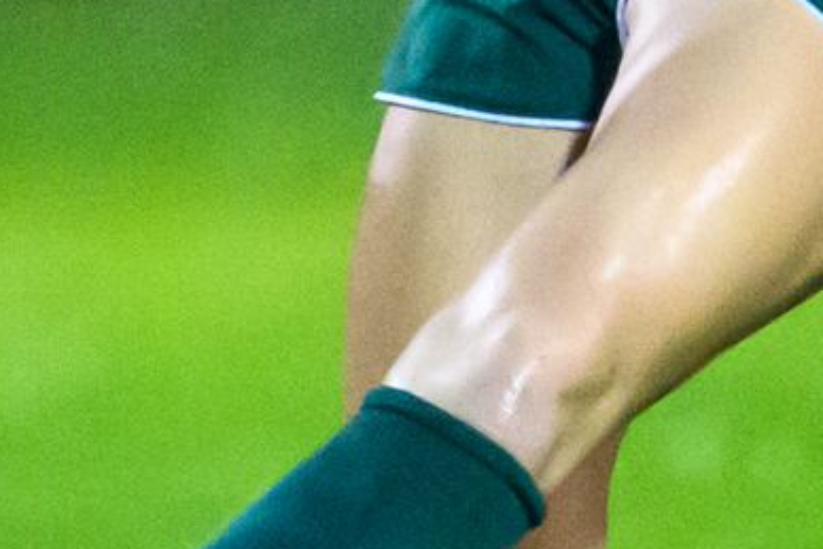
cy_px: -56
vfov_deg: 0.3
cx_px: 811
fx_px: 103571
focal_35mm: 4529
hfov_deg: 0.5
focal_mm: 400
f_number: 2.8
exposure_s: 1/1000
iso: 10000
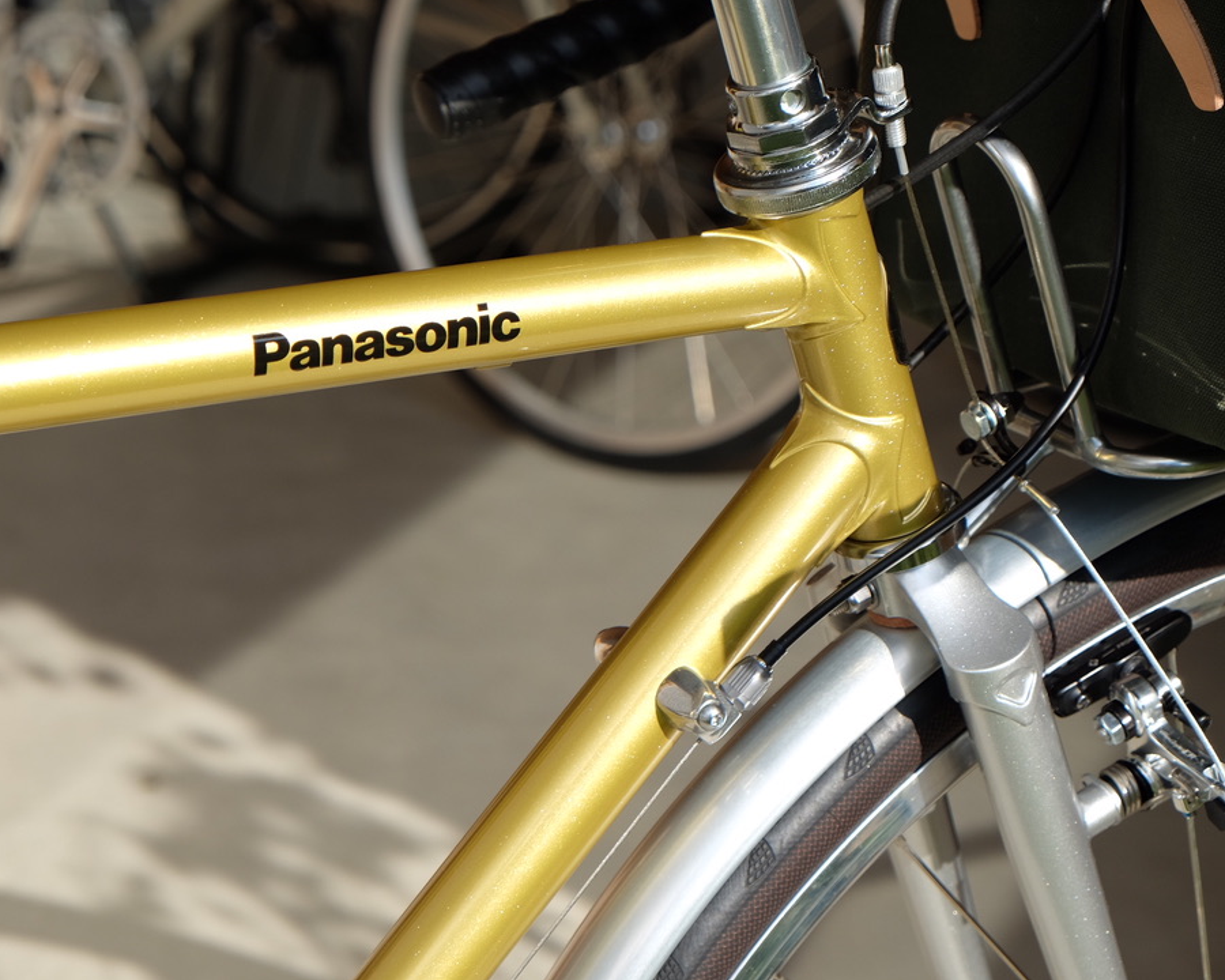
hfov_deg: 20.4
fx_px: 3408
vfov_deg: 16.4
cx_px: 549
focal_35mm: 94
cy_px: 489
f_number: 6.4
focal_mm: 55
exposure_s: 1/420
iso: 200
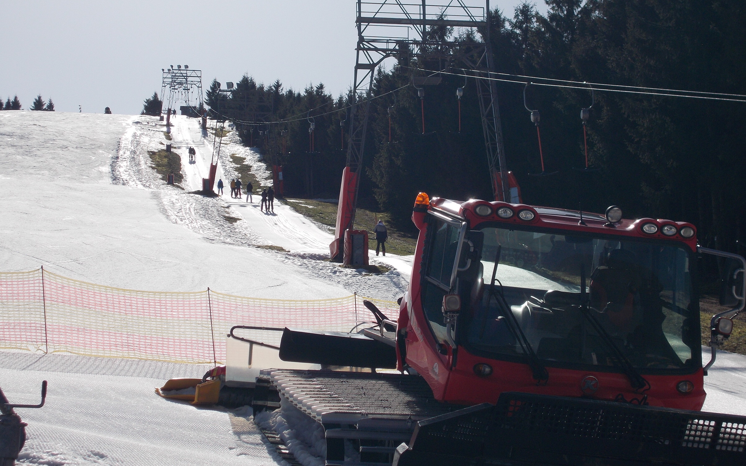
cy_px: 207
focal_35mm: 81
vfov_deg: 16.1
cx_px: 374
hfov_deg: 25.5
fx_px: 1647
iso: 80
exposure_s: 1/160
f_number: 14.5
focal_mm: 13.5
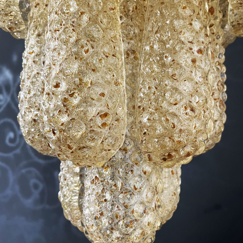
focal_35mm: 31
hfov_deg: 52.5
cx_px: 121
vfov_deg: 52.5
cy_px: 117
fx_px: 246
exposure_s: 1/50
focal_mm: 4.2
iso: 160
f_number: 1.6
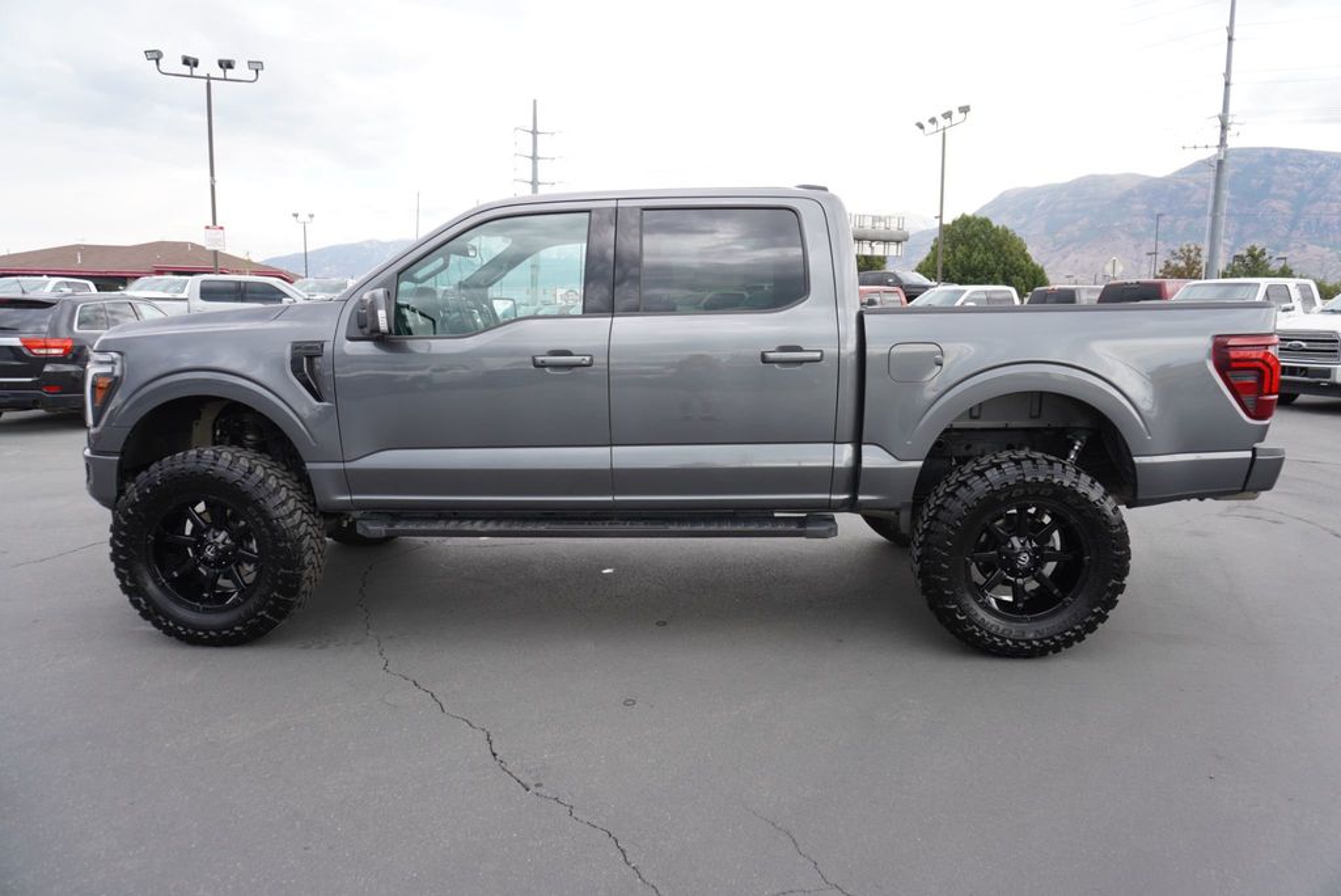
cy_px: 448
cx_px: 670
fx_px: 894
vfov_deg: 53.2
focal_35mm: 24
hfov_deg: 73.7
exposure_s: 1/100
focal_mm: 16
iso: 100
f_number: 4.5
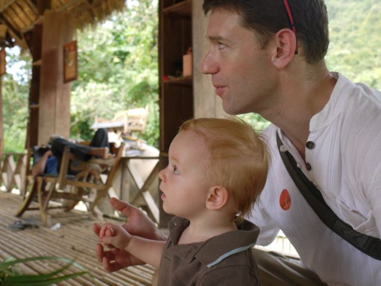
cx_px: 190
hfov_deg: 41.2
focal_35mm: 46
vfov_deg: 31.5
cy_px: 143
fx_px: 506
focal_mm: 23
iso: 100
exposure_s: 1/60
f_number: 4.7
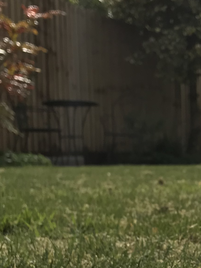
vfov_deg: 19.8
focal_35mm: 98
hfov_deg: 14.7
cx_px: 224
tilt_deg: -3.8
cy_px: 225
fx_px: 759
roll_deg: +0.2
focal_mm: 3.99
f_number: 1.8
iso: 20
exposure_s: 1/3690
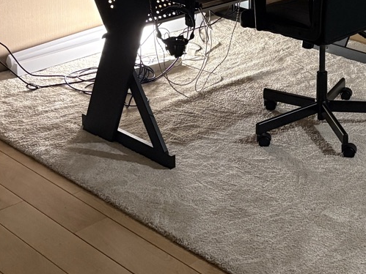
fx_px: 772
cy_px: -99
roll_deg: -0.7
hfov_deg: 25.2
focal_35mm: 73
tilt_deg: -8.1
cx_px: 378
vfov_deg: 18.5
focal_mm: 5.96
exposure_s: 1/33
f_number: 1.6
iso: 400
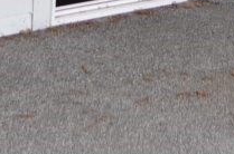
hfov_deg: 8.9
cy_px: -258
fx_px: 1490
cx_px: 258
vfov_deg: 5.6
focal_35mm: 230
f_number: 4.2
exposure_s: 1/90
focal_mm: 26
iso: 400
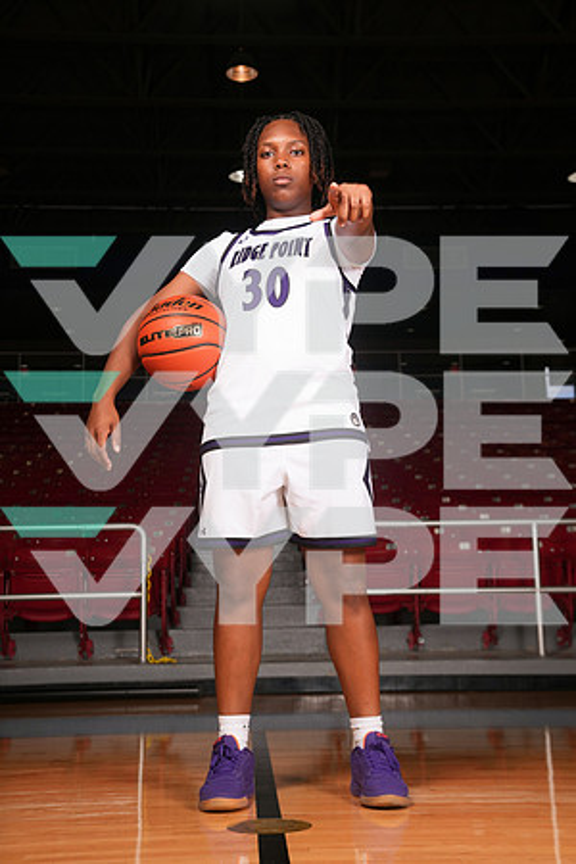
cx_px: 288
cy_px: 432
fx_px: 1104
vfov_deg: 42.7
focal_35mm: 46
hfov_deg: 29.2
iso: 250
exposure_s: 1/200
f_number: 6.3
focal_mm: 46
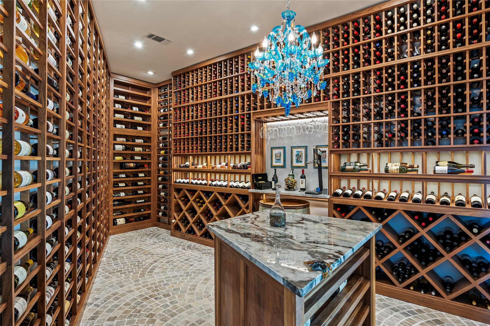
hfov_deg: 84.0
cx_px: 245
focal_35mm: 20
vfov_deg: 61.9
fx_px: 272
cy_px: 163
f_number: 6.3
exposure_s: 1/1.25
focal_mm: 20
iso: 125
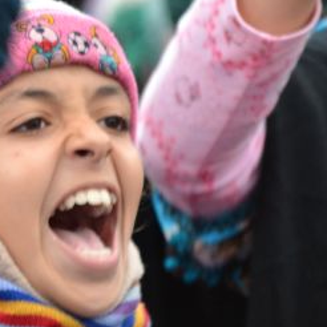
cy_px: 187
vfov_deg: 2.8
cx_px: 11
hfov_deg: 2.8
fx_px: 6744
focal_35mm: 631
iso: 1100
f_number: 5.6
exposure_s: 1/125
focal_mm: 190
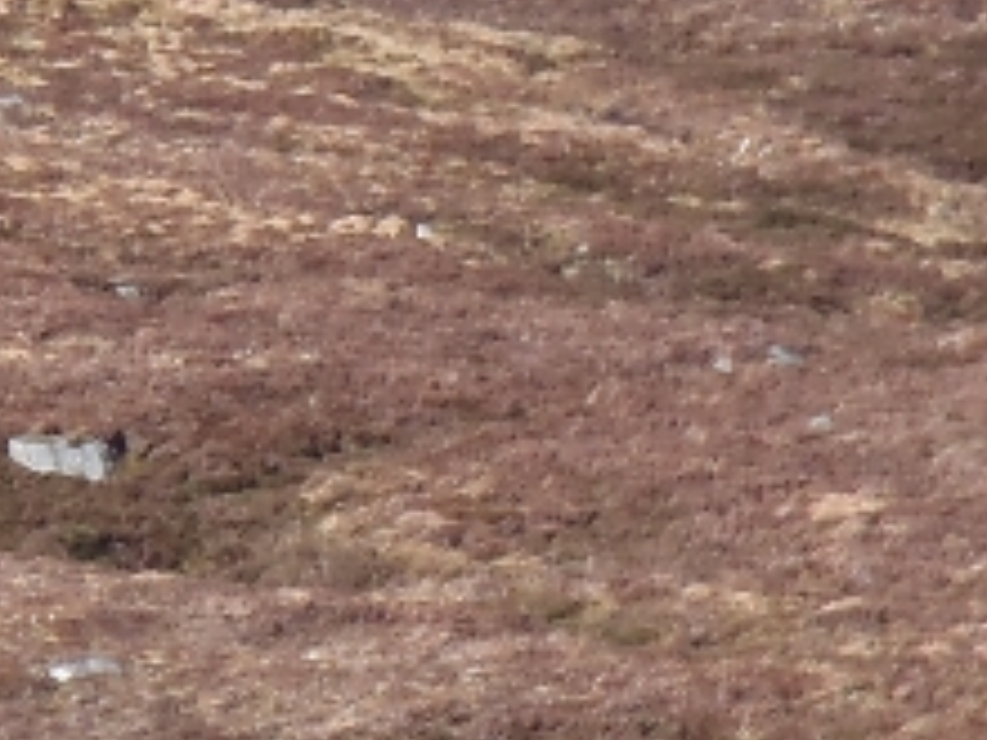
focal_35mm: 496
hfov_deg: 4.0
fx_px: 14142
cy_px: 1009
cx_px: -516
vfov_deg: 3.0
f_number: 5.1
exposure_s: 1/200
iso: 100
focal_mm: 18.2
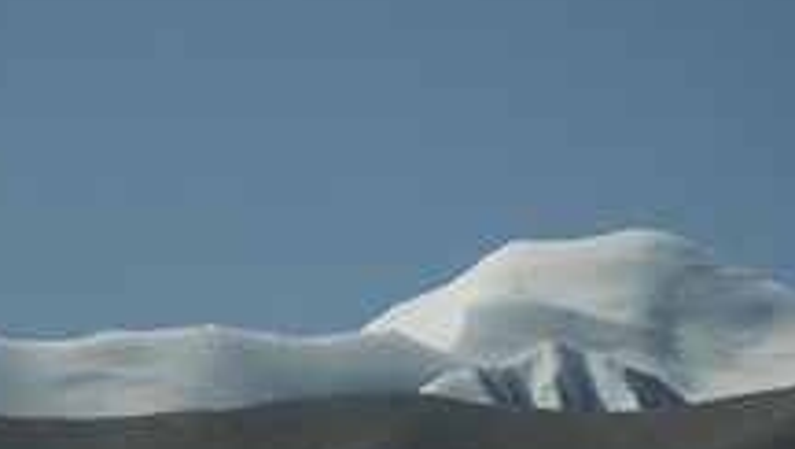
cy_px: 351
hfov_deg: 5.6
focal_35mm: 382
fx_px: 8065
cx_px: 339
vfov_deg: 3.2
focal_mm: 105
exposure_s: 1/500
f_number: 5.6
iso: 100
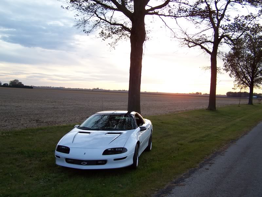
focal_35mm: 38
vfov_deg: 37.8
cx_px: 131
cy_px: 98
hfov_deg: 49.0
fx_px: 288
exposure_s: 1/125
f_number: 2.8
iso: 80
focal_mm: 6.3
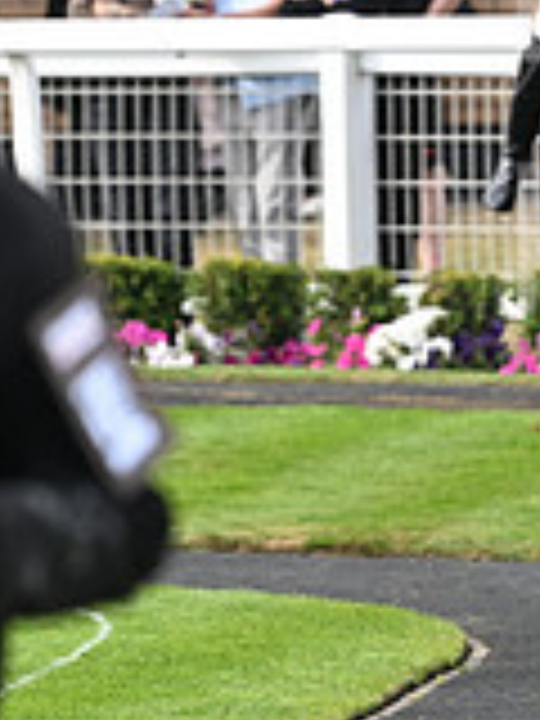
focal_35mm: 697
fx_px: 14497
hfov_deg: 2.1
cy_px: 29
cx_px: 1098
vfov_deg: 2.8
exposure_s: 1/800
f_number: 5.6
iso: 400
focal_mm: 200
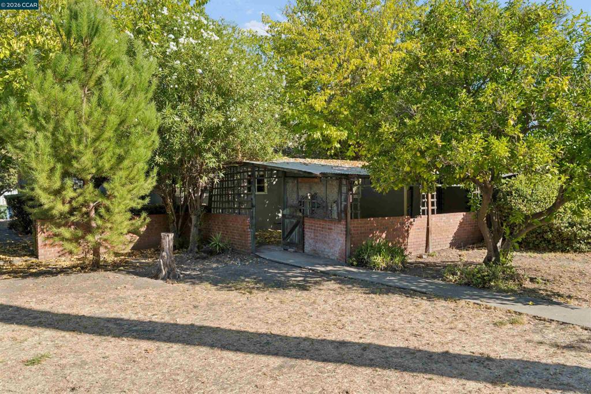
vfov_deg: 48.7
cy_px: 197
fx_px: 435
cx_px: 296
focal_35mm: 26
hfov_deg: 68.4
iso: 100
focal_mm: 26.5
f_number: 8
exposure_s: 1/60
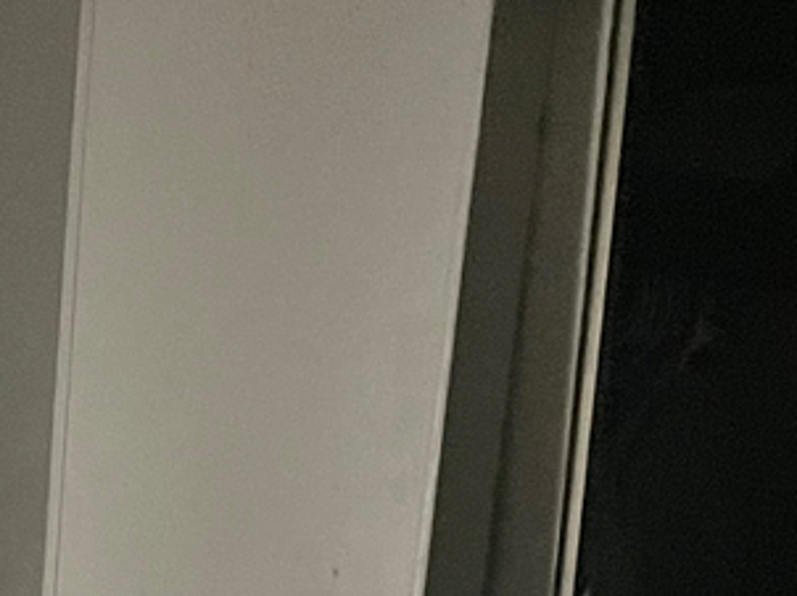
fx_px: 2853
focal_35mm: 124
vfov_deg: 11.4
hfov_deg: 15.1
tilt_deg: -20.6
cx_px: -290
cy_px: 928
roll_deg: -1.1
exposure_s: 1/30
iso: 800
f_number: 1.6
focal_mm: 4.2
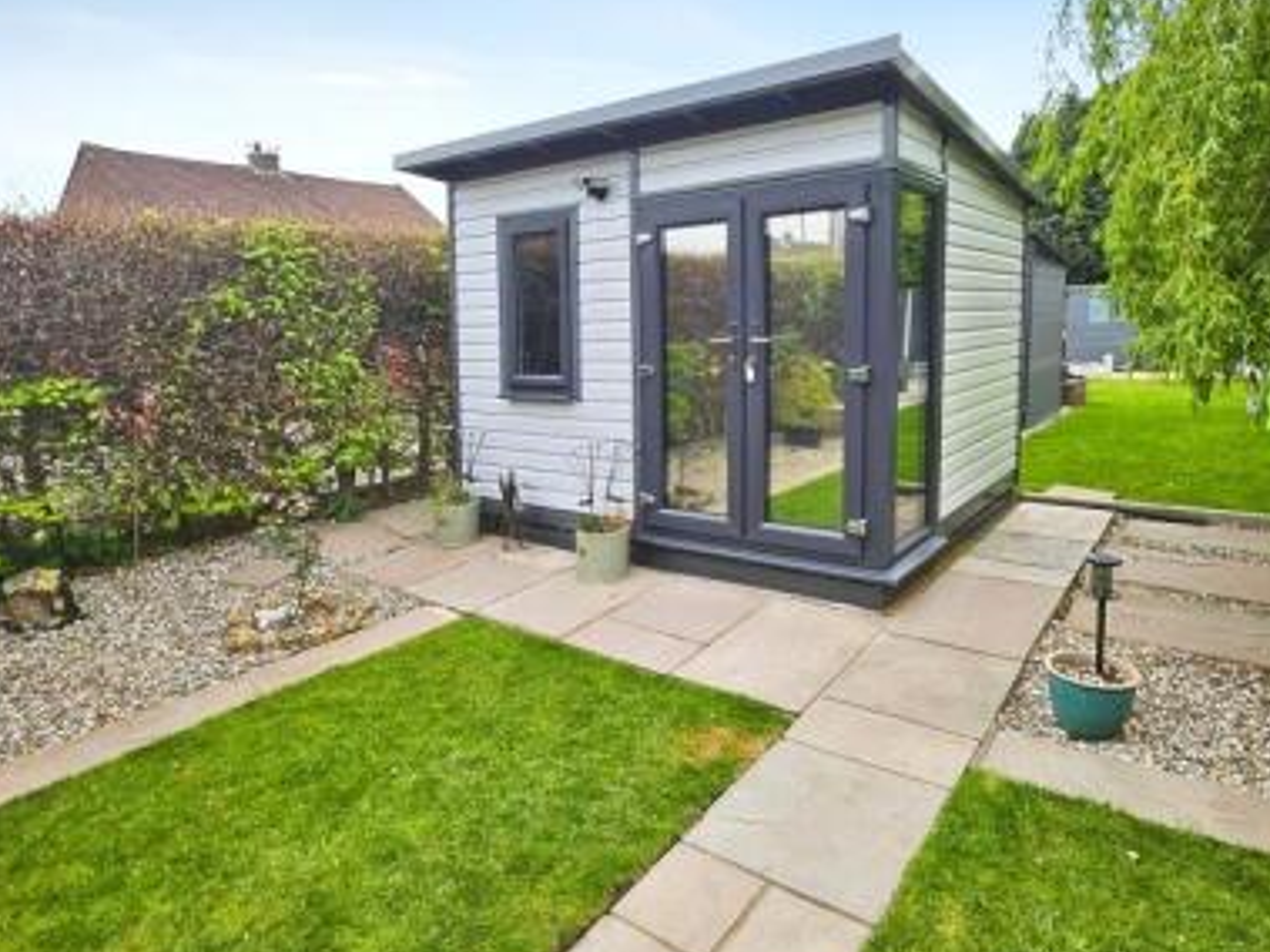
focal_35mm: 20
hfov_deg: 81.3
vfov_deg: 65.9
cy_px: 441
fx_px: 734
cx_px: 722
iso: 32
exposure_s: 1/410
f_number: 2.2
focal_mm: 1.7
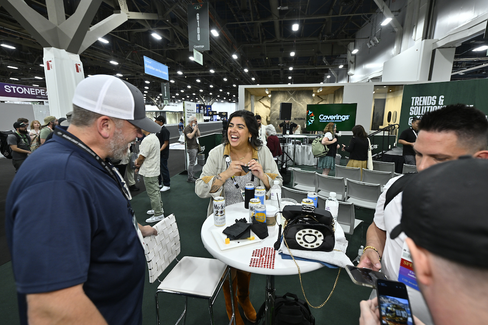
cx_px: 244
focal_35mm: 16
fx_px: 224
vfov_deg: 72.1
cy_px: 162
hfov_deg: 95.0
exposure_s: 1/200
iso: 500
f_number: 4
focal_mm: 16.5
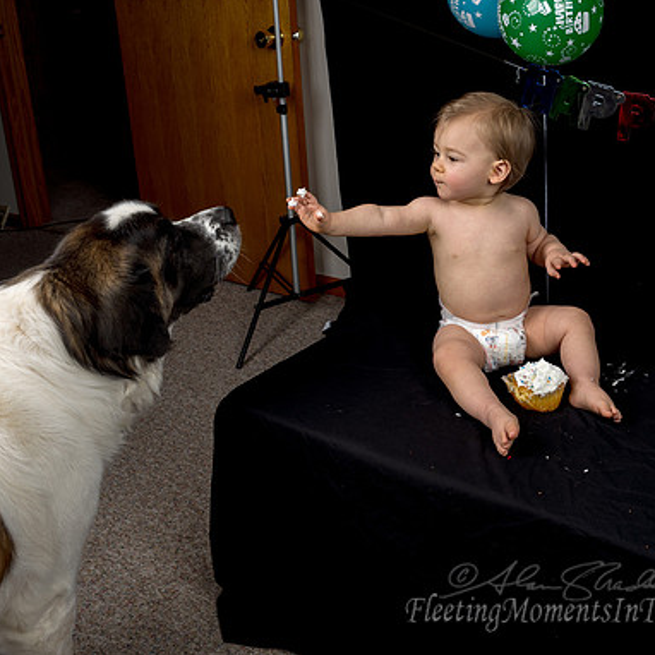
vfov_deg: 52.5
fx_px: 664
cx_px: 276
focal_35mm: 31
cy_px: 325
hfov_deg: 52.3
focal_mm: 24
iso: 100
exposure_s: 1/160
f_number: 6.3
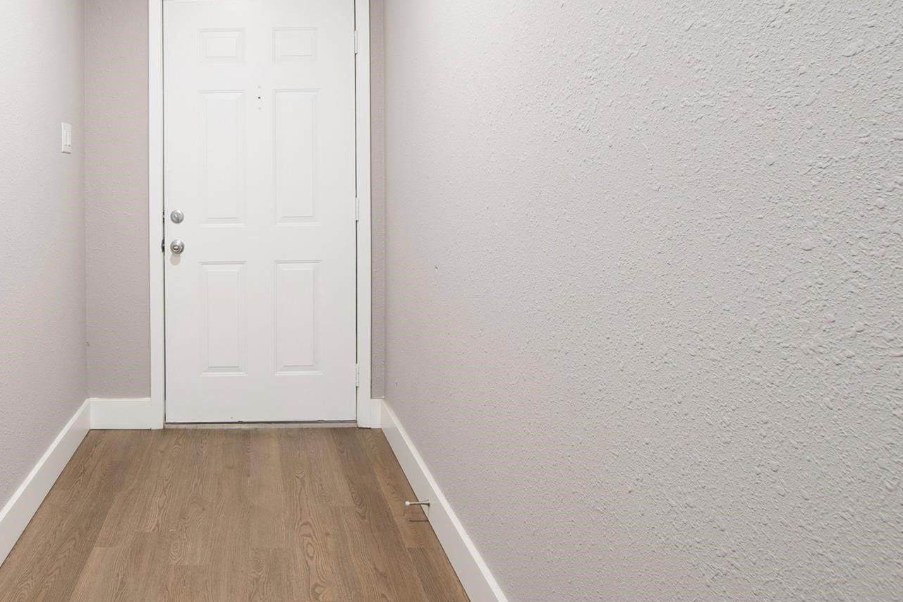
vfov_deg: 51.6
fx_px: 602
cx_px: 248
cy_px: 176
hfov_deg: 69.8
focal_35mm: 24
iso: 100
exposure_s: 1/3
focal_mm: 10
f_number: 7.1
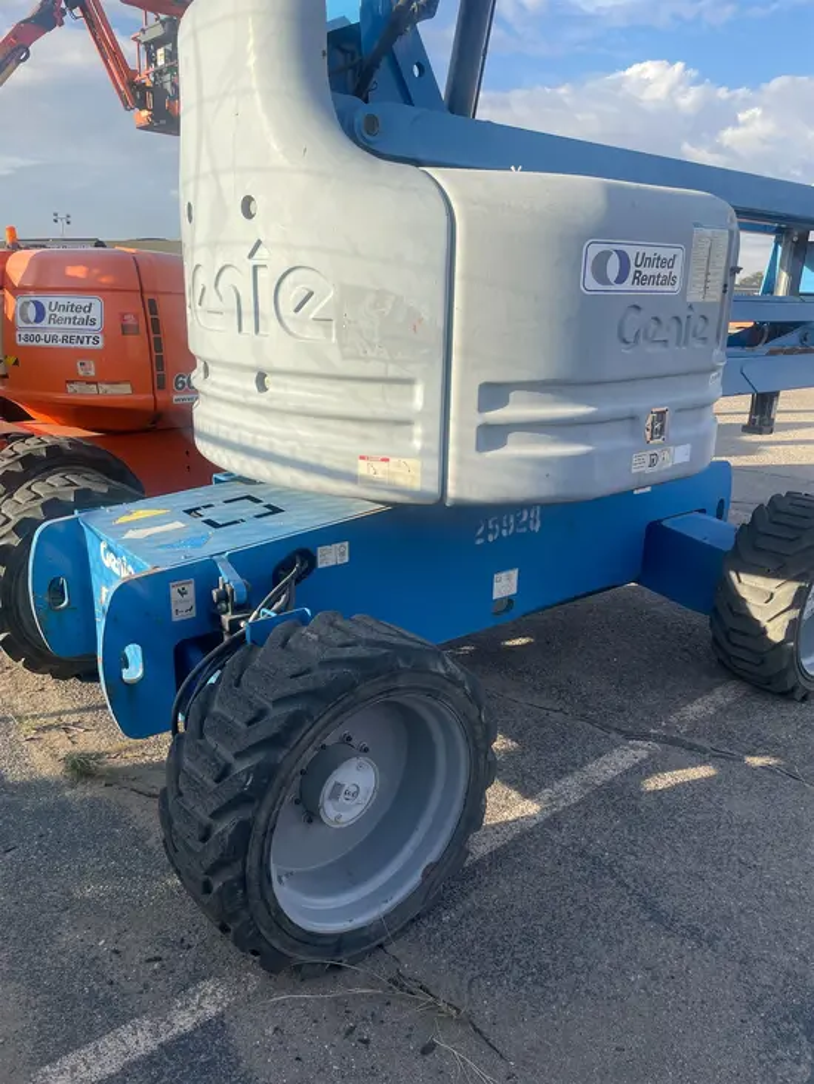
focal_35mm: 26
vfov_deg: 67.3
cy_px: 542
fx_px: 815
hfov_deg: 53.1
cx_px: 407
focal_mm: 4.2
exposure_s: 1/1473
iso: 32
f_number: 1.6
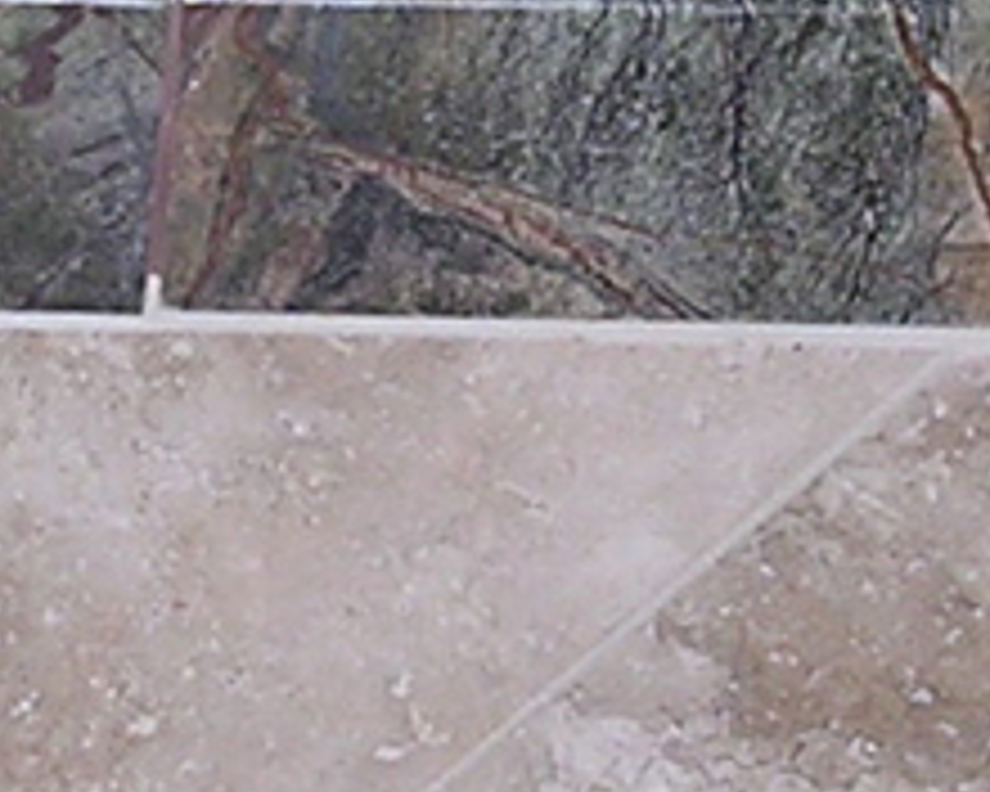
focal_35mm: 243
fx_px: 7120
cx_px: 540
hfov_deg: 8.0
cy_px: -189
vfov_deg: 6.3
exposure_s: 1/60.1
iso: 126
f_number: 2.8
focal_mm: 5.8
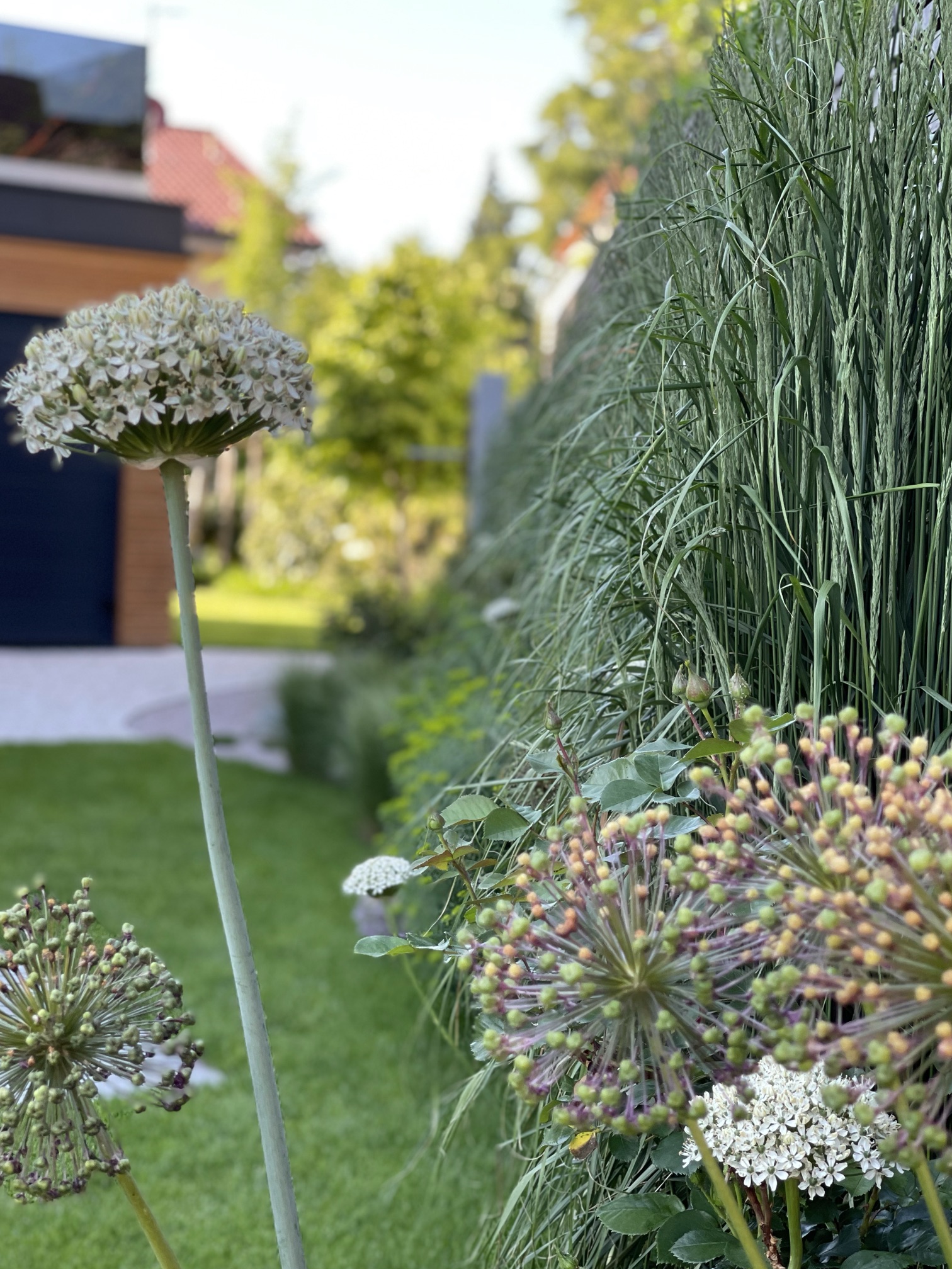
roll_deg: -2.5
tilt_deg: -2.5
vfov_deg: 29.8
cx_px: 473
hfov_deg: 22.6
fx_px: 2383
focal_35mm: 65
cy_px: 643
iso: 40
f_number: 2.2
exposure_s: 1/121
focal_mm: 7.5
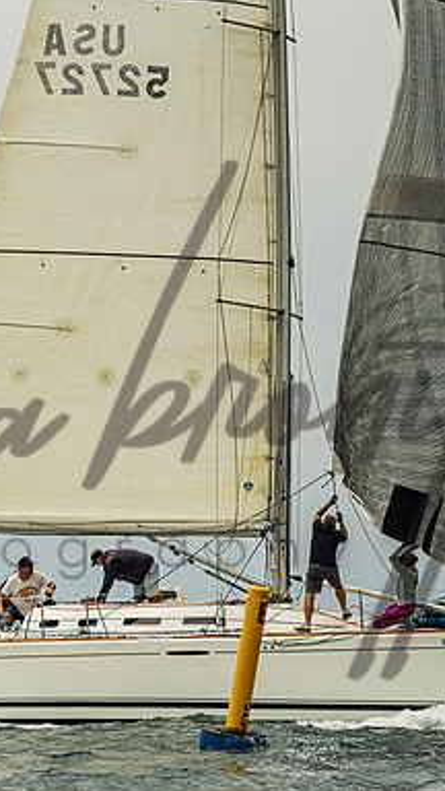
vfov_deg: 7.6
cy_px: 429
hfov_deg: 4.3
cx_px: 150
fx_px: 5978
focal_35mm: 285
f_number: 6.3
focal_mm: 150
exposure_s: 1/2500
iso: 400
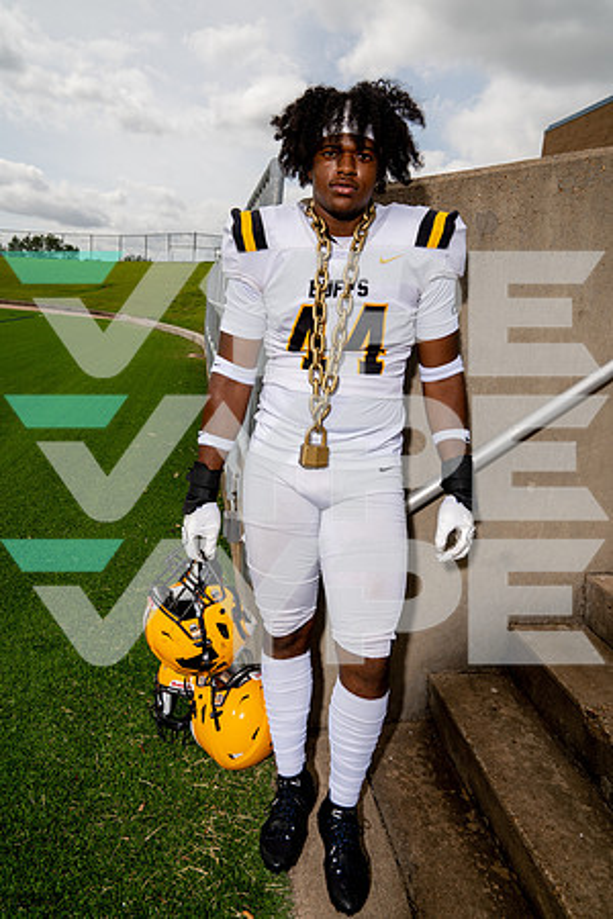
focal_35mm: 24
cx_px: 306
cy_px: 460
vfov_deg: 73.7
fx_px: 613
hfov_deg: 53.1
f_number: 9
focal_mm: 24
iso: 100
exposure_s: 1/250
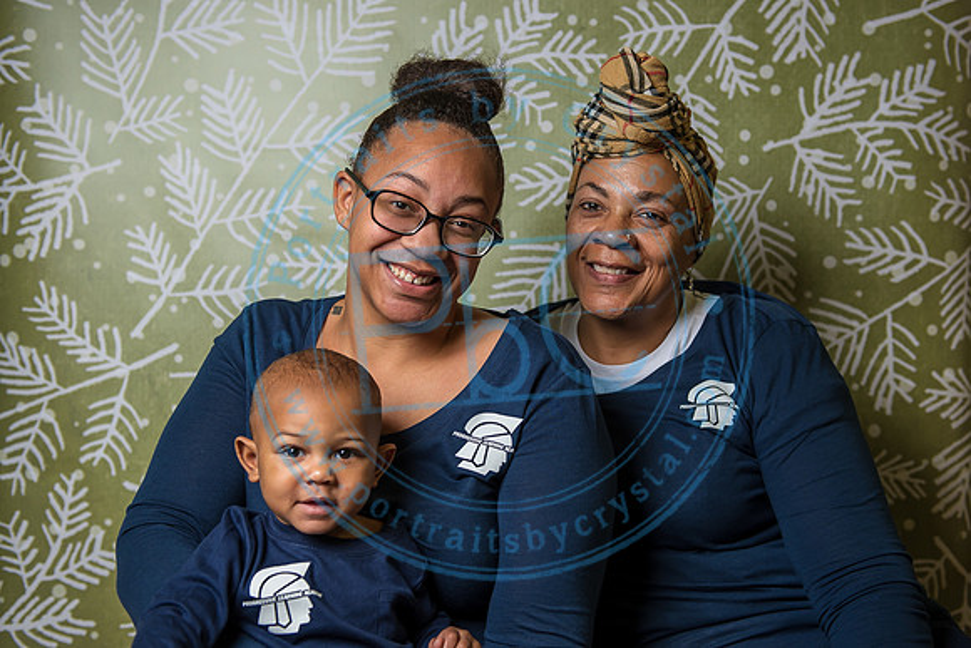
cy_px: 335
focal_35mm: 47
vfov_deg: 28.7
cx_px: 503
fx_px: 1267
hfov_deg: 41.9
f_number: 3.5
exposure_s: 1/200
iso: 200
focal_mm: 42
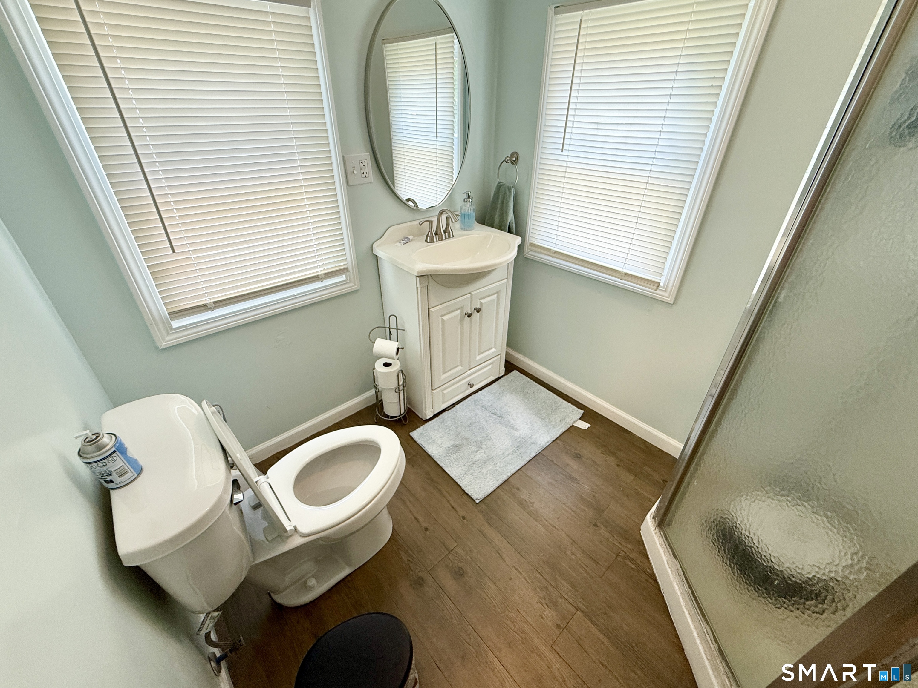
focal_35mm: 14
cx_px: 459
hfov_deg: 102.1
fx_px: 371
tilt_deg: -32.4
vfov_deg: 85.7
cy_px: 344
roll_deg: -2.3
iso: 125
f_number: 2.2
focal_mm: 2.22
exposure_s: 1/99
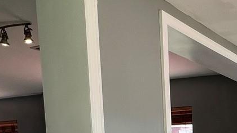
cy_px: 208
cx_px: 284
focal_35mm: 54
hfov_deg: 32.1
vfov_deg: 19.1
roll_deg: -0.2
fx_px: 339
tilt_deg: -6.6
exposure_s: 1/120
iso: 32
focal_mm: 1.57
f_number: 1.8
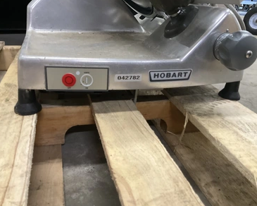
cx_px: 122
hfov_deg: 57.1
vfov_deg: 47.1
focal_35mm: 31
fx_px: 236
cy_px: 102
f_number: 1.8
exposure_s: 1/60
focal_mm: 3
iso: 250
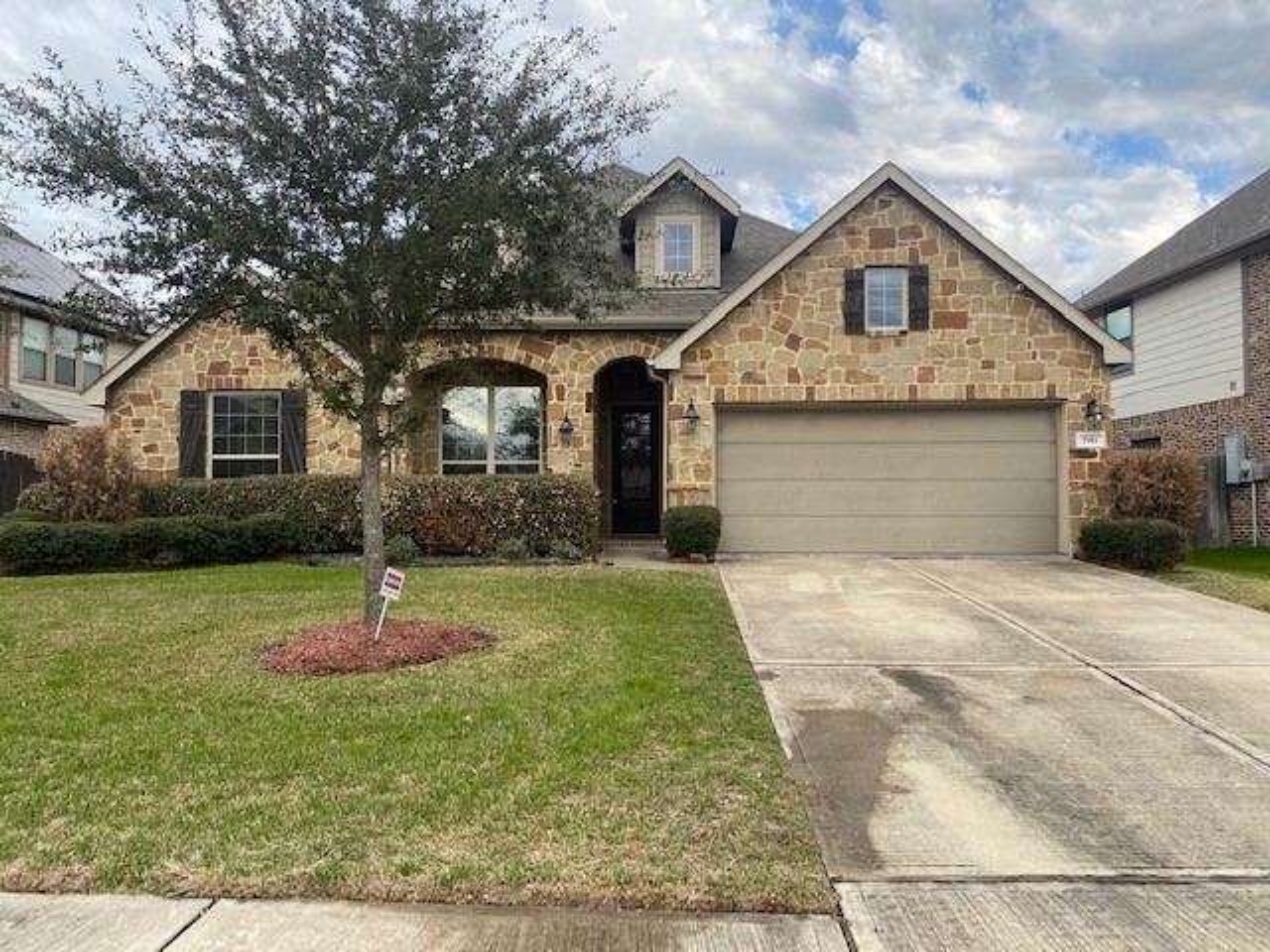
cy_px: 476
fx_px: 954
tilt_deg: +3.3
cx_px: 635
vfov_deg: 53.1
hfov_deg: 67.3
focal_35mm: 26
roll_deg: -0.5
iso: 32
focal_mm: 4.25
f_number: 1.8
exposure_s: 1/724
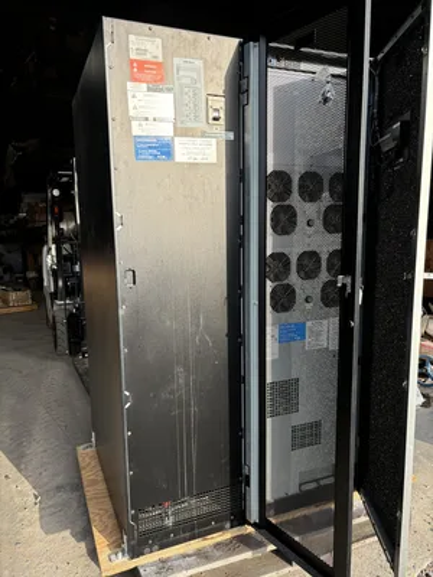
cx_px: 216
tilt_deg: -8.5
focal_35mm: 26
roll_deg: +0.5
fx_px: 434
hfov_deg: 53.1
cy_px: 288
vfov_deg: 67.3
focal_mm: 5.96
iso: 50
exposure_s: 1/645
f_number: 1.6
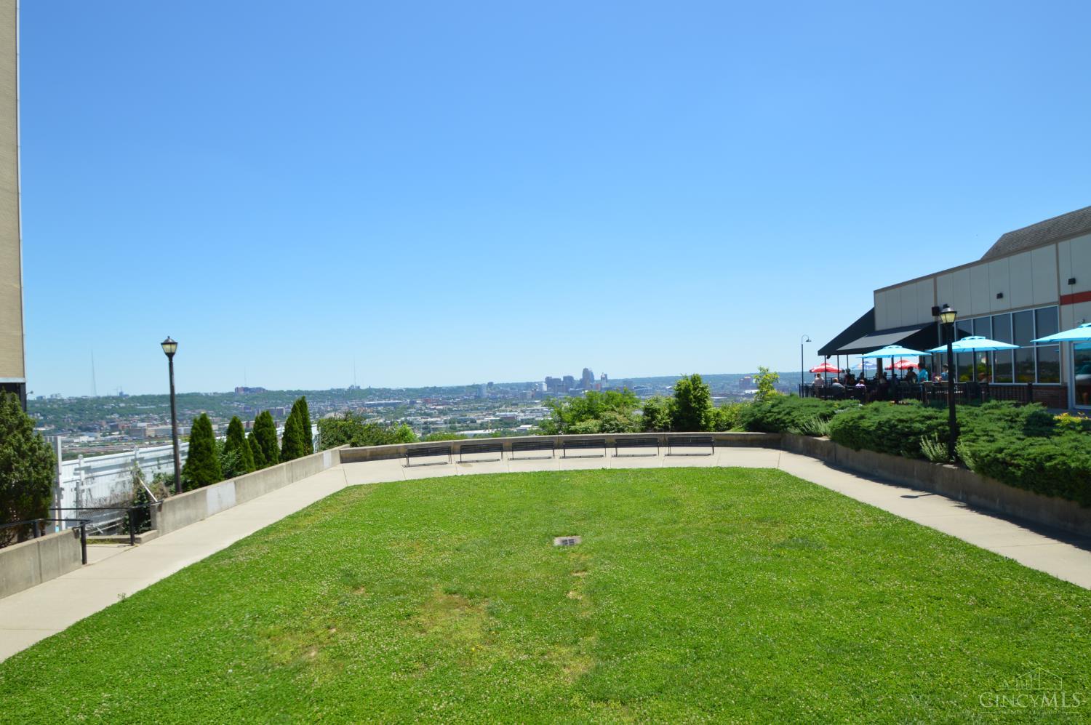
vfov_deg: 67.3
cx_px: 546
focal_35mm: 18
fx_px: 545
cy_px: 362
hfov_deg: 90.1
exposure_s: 1/250
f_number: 8
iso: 100
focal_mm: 12
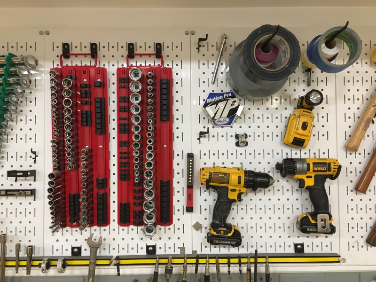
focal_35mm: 29
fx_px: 315
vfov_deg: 48.2
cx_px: 188
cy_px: 141
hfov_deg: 61.7
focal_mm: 4.15
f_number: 2.2
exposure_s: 1/30
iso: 125
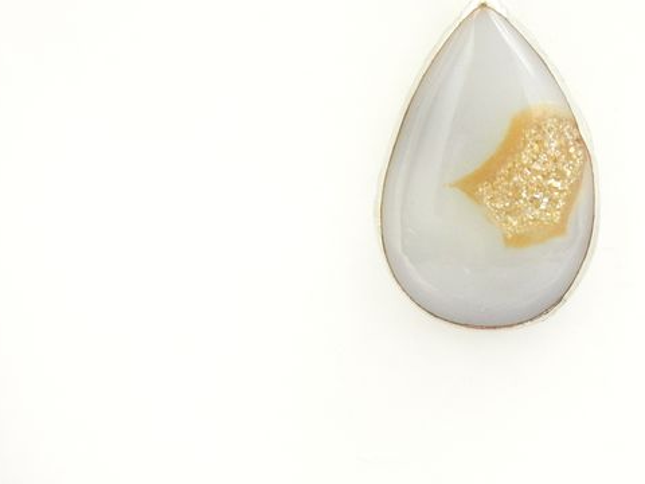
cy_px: 156
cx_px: 496
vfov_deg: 28.9
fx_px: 932
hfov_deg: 37.1
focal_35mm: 50
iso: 400
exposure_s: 1/22.3
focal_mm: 5.4
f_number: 3.5
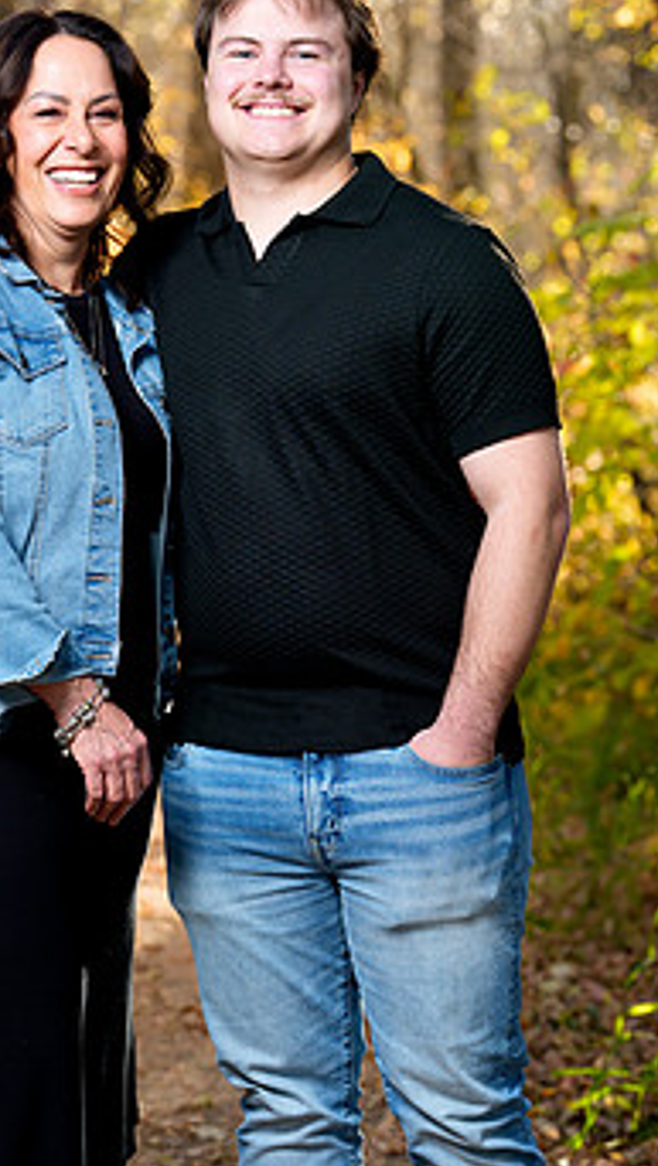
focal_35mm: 106
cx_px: 239
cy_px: 580
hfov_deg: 11.4
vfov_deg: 20.2
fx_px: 3280
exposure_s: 1/160
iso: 400
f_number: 3.5
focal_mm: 77
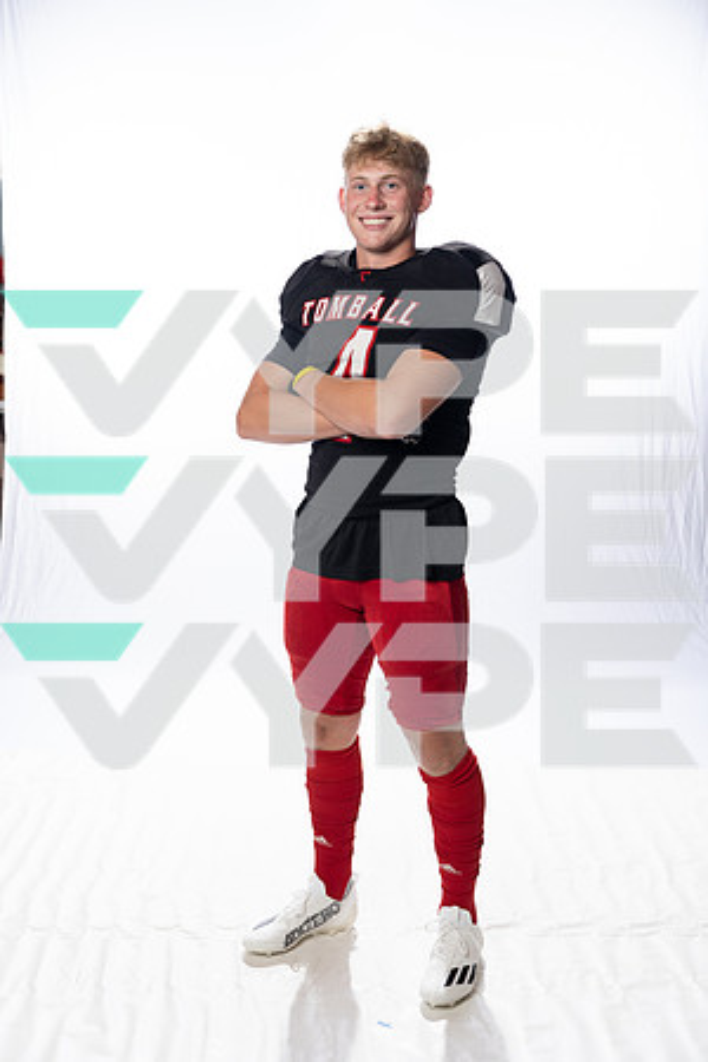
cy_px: 531
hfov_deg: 31.9
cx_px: 354
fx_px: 1239
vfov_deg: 46.4
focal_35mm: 42
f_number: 4
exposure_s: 1/250
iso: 400
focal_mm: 42
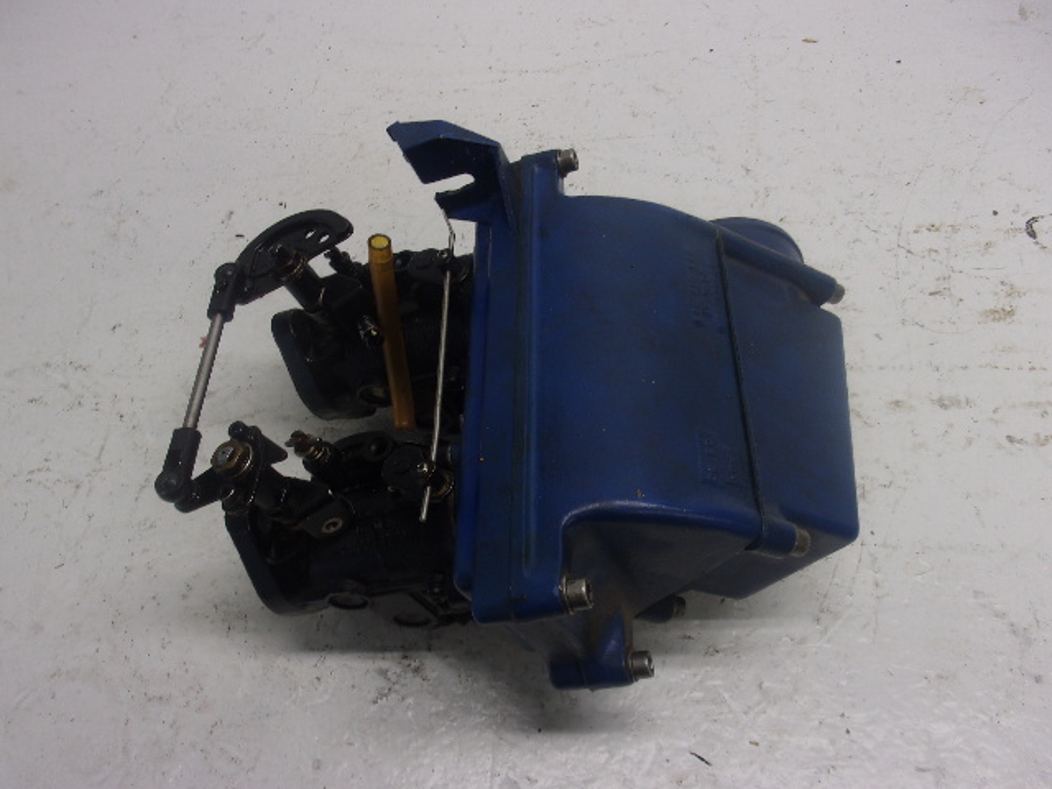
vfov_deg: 49.7
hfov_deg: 63.4
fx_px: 851
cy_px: 394
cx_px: 526
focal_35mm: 28
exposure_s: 1/34
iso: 88
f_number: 3.9
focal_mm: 5.1
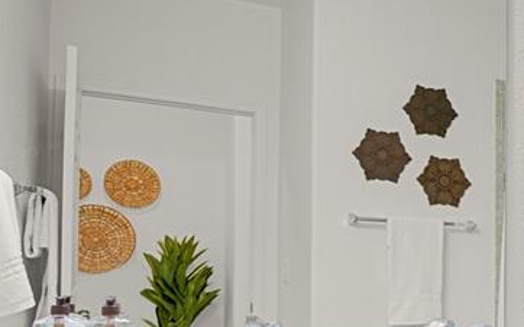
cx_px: 615
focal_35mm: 49
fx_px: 700
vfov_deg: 25.7
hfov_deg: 33.9
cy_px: 278
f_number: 8
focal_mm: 17
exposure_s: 3
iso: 250
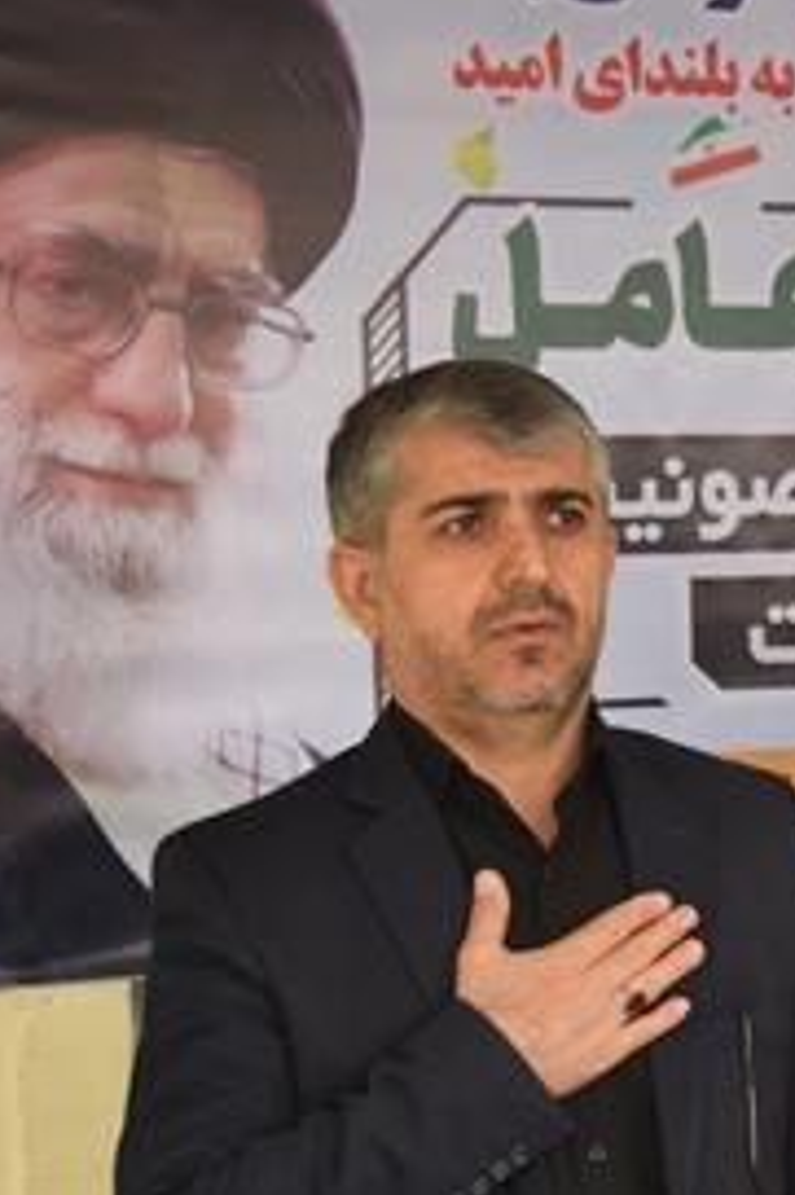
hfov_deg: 12.5
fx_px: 3515
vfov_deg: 19.3
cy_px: 753
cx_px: 1037
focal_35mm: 106
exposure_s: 1/60
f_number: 4.2
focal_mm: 30
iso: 400
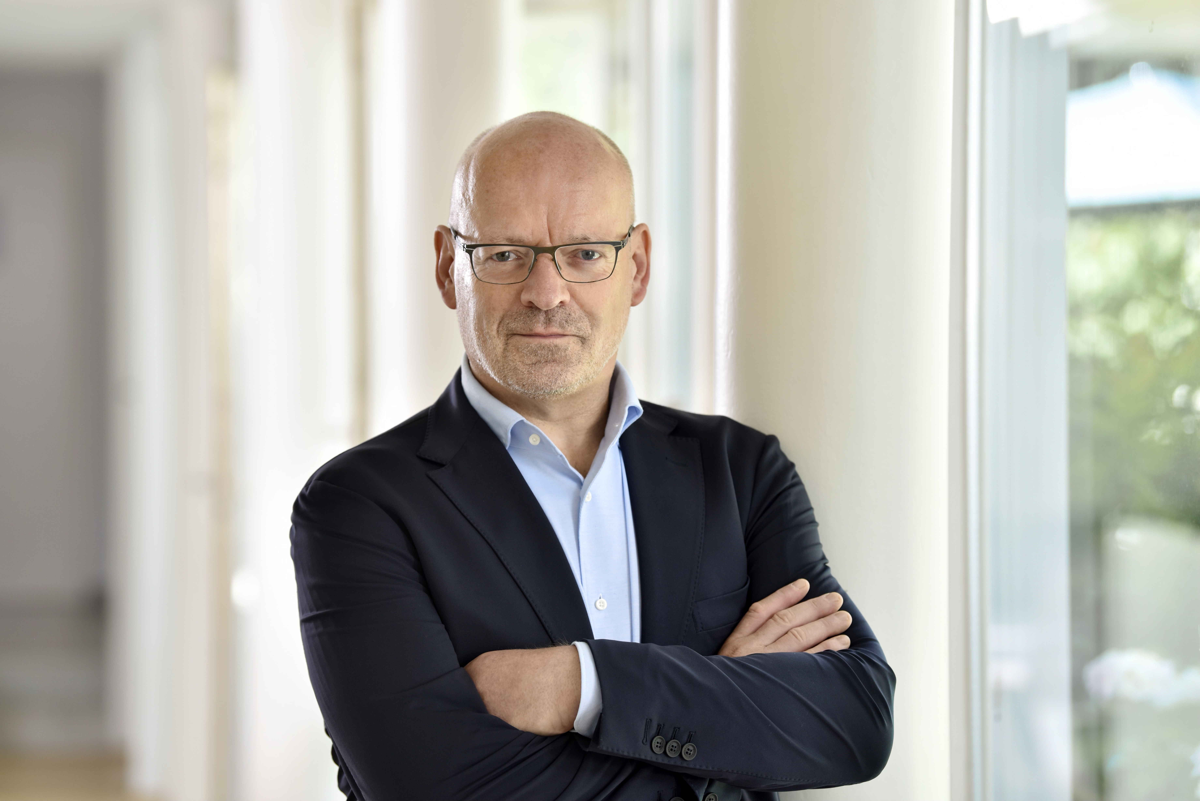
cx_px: 600
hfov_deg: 15.8
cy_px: 400
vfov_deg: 10.6
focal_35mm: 130
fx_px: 4334
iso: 250
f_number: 3.5
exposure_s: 1/125
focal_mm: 130
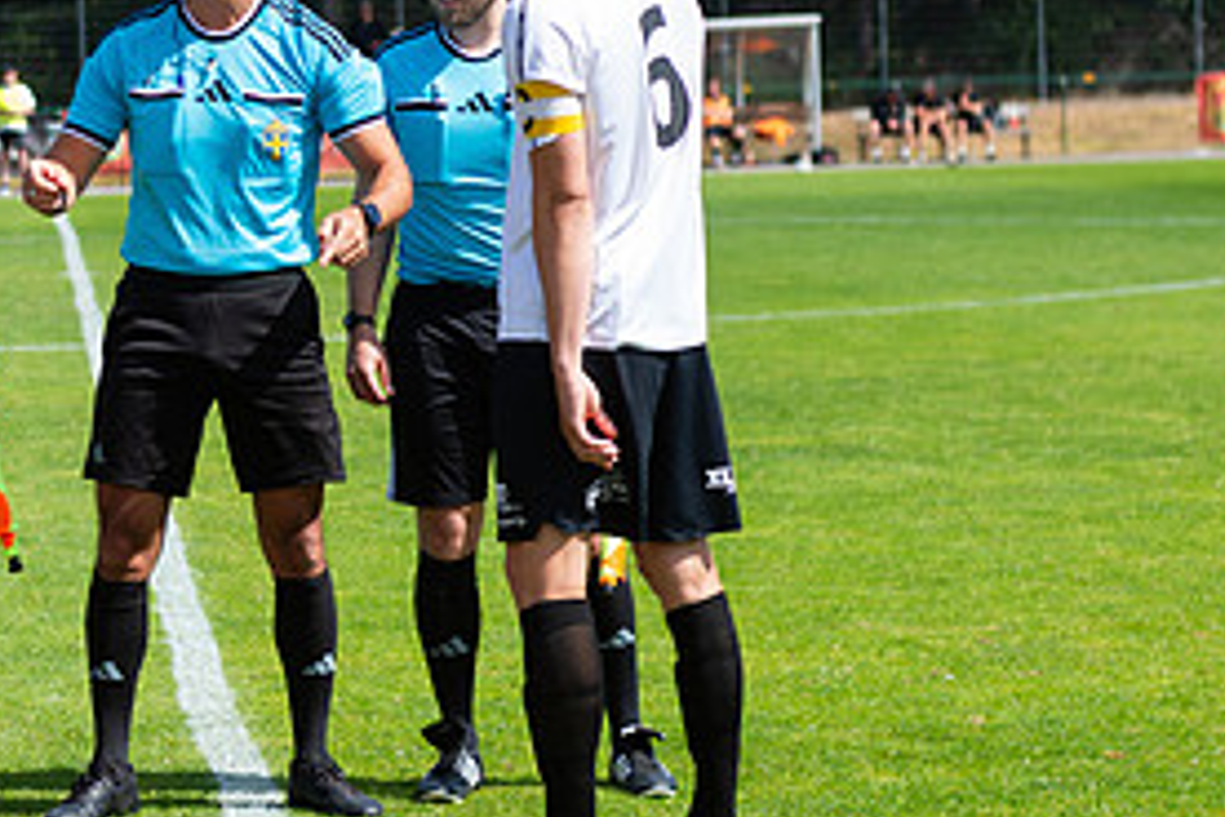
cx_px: 235
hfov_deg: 13.9
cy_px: 133
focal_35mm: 147
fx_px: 5002
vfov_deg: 9.3
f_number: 3.2
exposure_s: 1/2000
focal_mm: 70
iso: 160
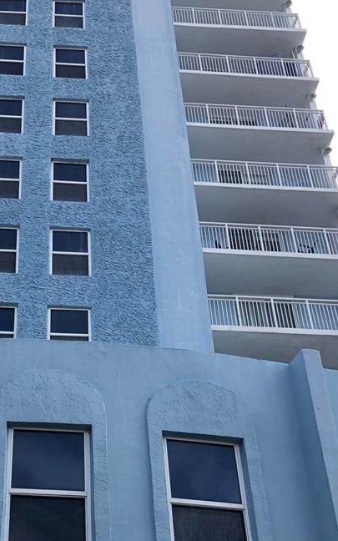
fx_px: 811
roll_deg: +0.3
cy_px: 410
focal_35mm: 55
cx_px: 44
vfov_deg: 36.0
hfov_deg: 23.0
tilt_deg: +33.9
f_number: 1.8
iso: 20
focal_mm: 3.99
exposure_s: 1/823
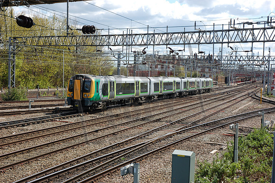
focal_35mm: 60
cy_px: 92
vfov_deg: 22.6
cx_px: 138
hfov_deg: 33.4
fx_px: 458
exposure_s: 1/250
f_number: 8
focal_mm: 40
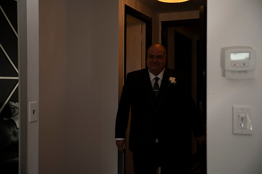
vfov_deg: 28.0
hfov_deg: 41.1
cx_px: 131
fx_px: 349
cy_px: 87
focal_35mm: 48
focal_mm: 48
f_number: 2.8
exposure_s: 1/1600
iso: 1600
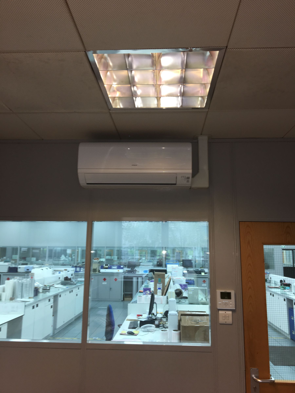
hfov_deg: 48.2
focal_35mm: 29
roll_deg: -0.3
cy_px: 196
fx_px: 330
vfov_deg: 61.7
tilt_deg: +10.5
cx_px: 148
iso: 25
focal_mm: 4.15
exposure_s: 1/33
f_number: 2.2
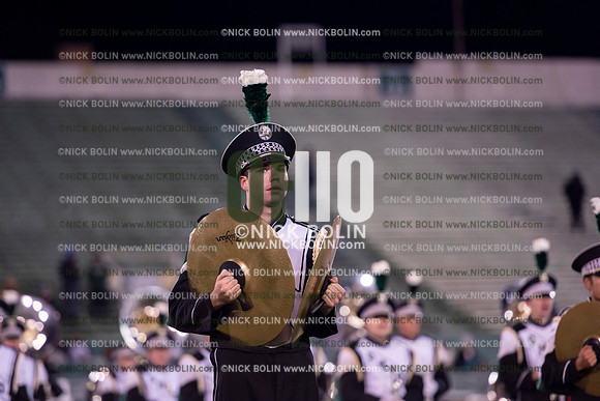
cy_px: 200
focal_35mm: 190
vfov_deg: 7.2
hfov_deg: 10.8
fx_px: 3167
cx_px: 300
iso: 2500
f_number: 2.8
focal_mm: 190
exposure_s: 1/1250
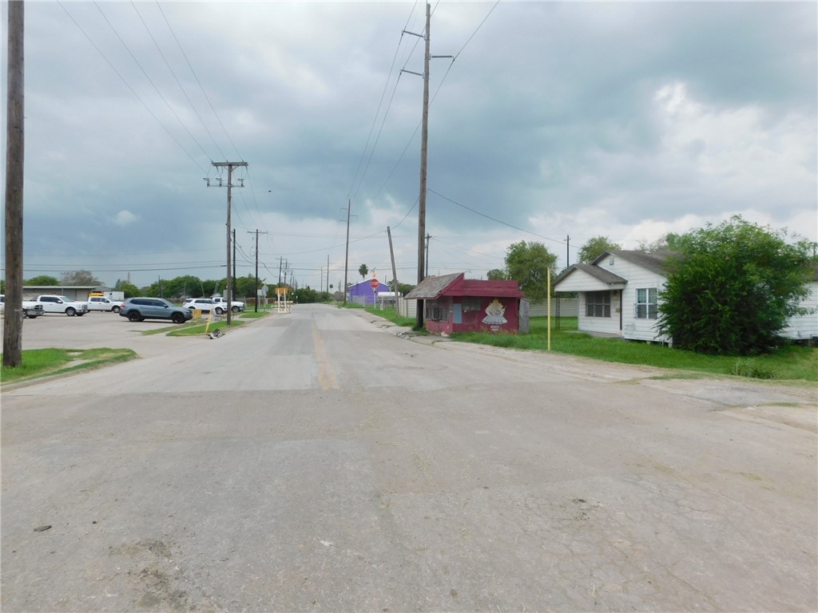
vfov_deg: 58.9
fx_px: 544
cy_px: 306
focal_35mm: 23
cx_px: 409
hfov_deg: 73.9
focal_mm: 4
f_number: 3
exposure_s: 1/1000
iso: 125
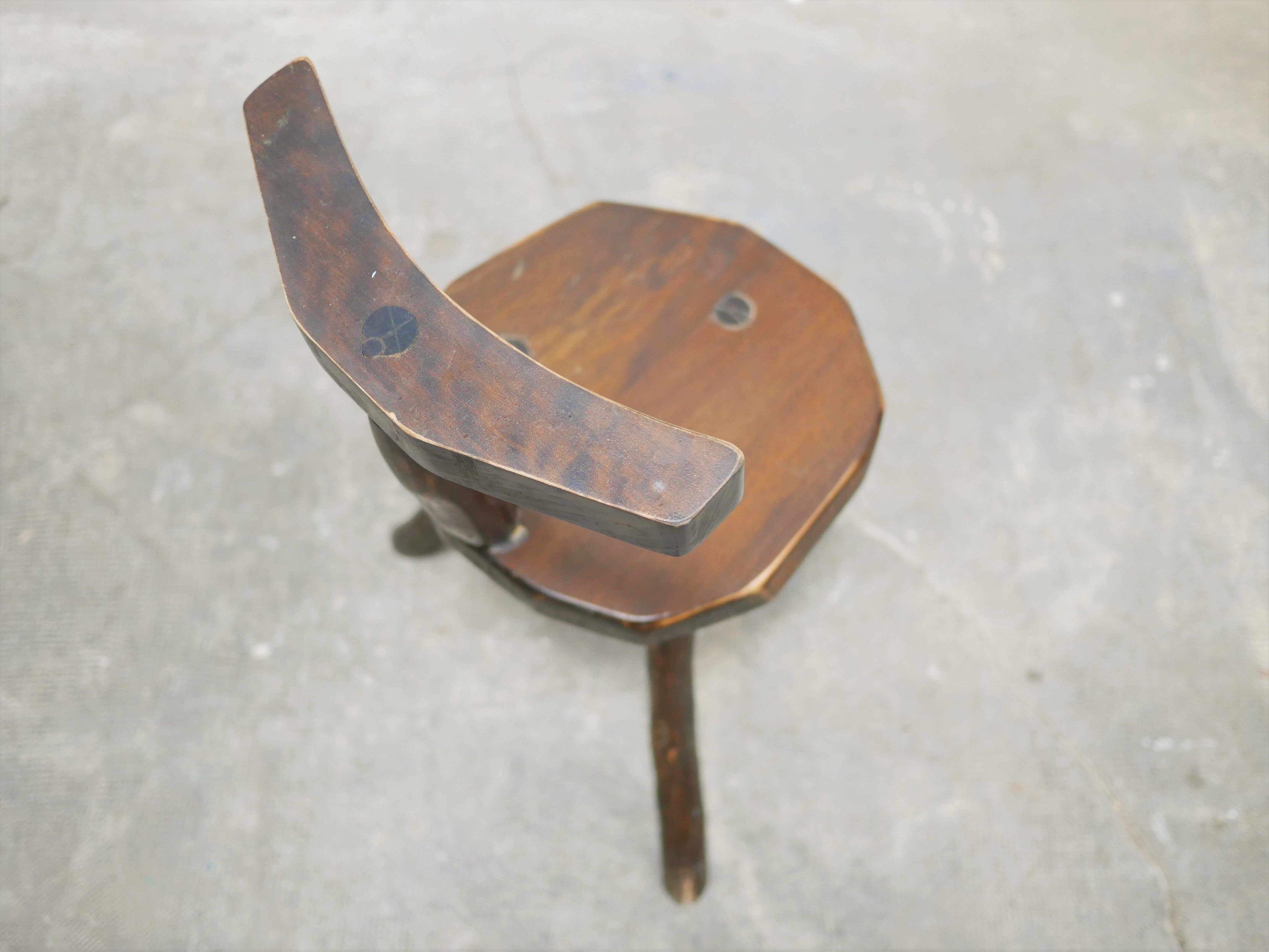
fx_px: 1467
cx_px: 634
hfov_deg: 46.8
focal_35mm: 40
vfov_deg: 36.0
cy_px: 476
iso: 1000
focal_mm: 20
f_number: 1.7
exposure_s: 1/60
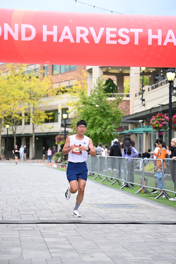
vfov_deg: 24.8
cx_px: 88
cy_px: 132
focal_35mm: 82
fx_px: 601
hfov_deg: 16.7
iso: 800
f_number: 2.8
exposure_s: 1/2000
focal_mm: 82
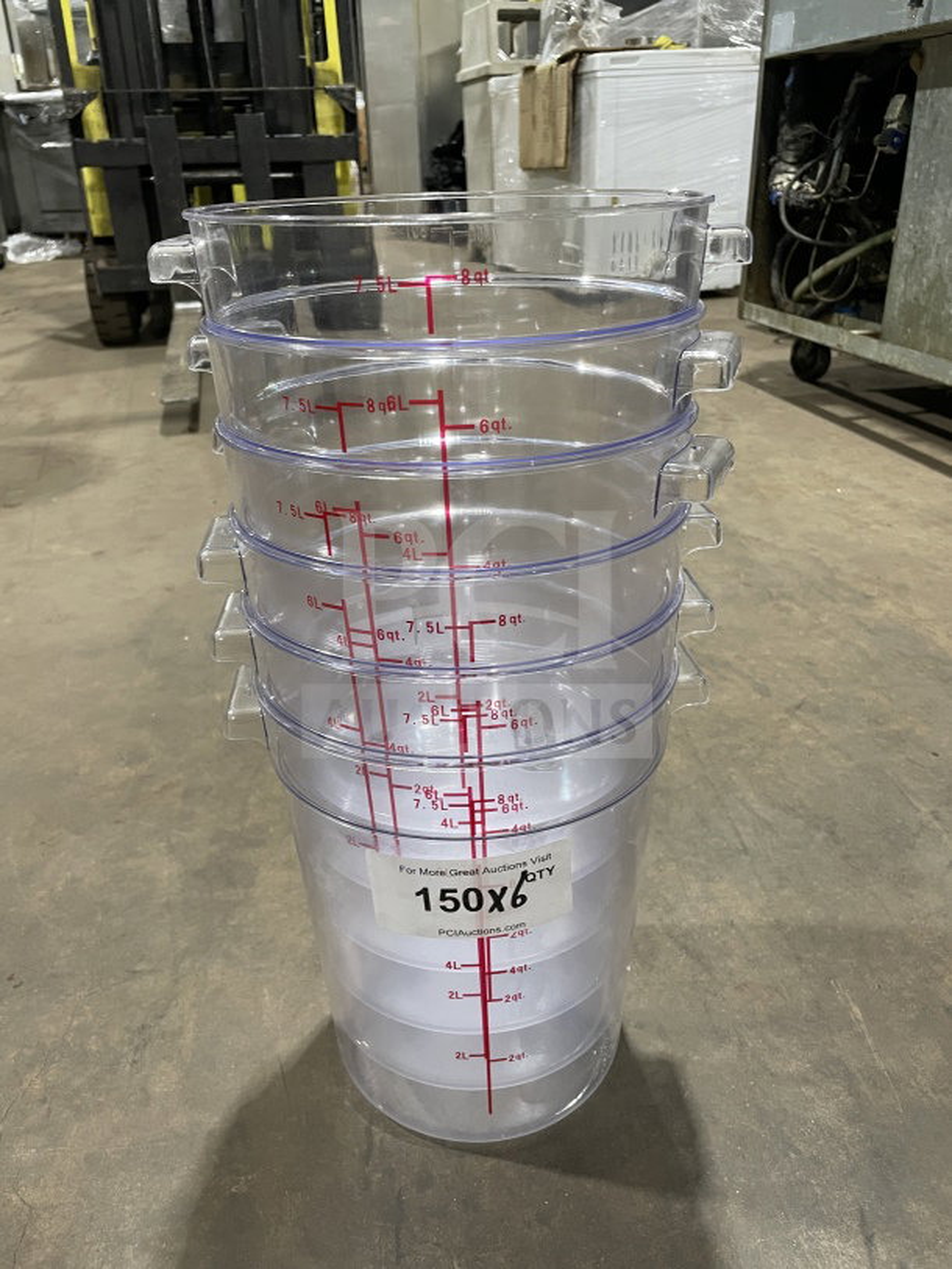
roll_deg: +1.8
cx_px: 476
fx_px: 953
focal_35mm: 26
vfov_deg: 67.3
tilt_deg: -24.6
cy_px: 634
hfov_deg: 53.1
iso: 200
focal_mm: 4.2
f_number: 1.6
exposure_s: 1/60
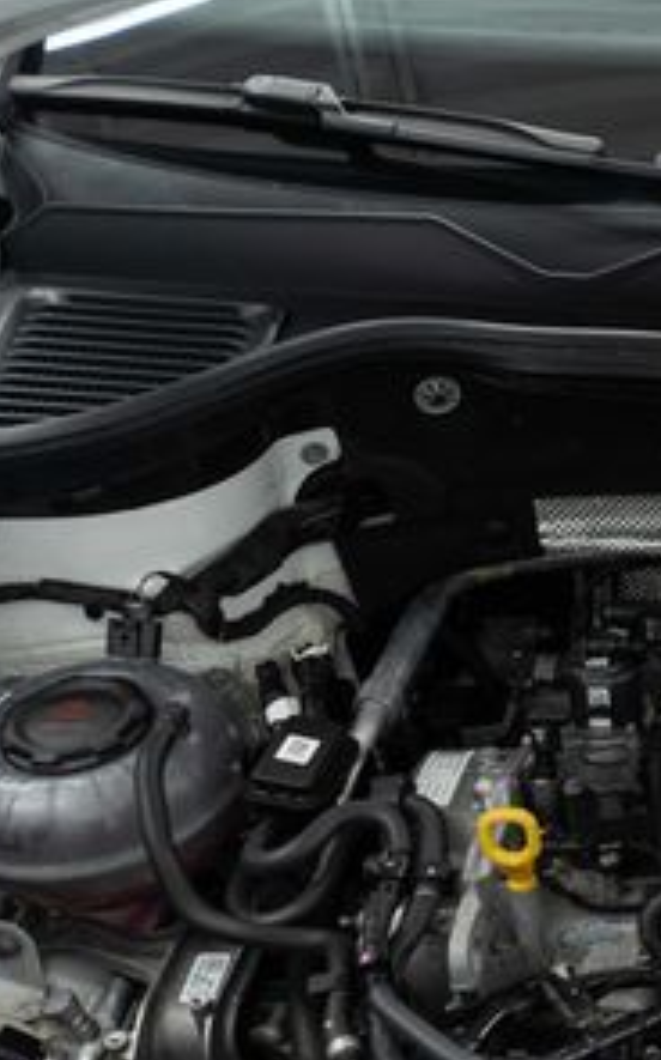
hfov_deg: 18.5
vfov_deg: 32.6
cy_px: 738
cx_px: 992
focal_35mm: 62
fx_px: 1790
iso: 500
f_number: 3.5
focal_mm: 28
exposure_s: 1/40
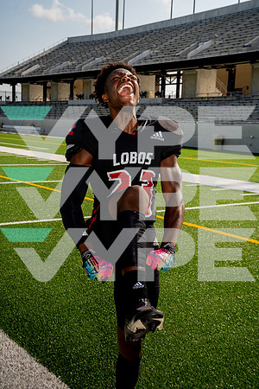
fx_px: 518
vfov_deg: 41.1
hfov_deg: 28.1
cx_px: 130
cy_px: 194
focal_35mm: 48
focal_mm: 48
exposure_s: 1/250
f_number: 7.1
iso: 100
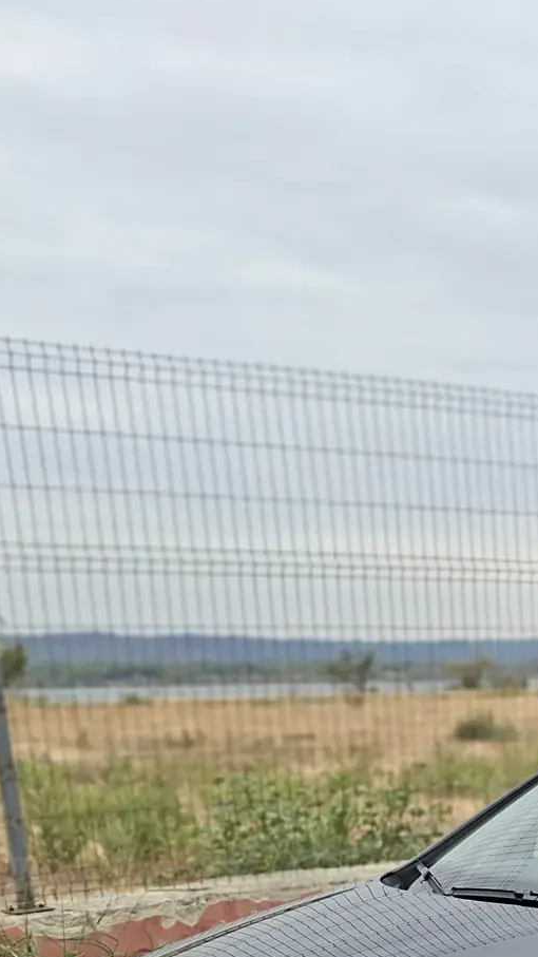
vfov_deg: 31.7
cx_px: 794
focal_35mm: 58
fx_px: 1471
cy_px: 1068
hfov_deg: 18.5
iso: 40
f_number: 1.8
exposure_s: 1/445
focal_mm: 5.54
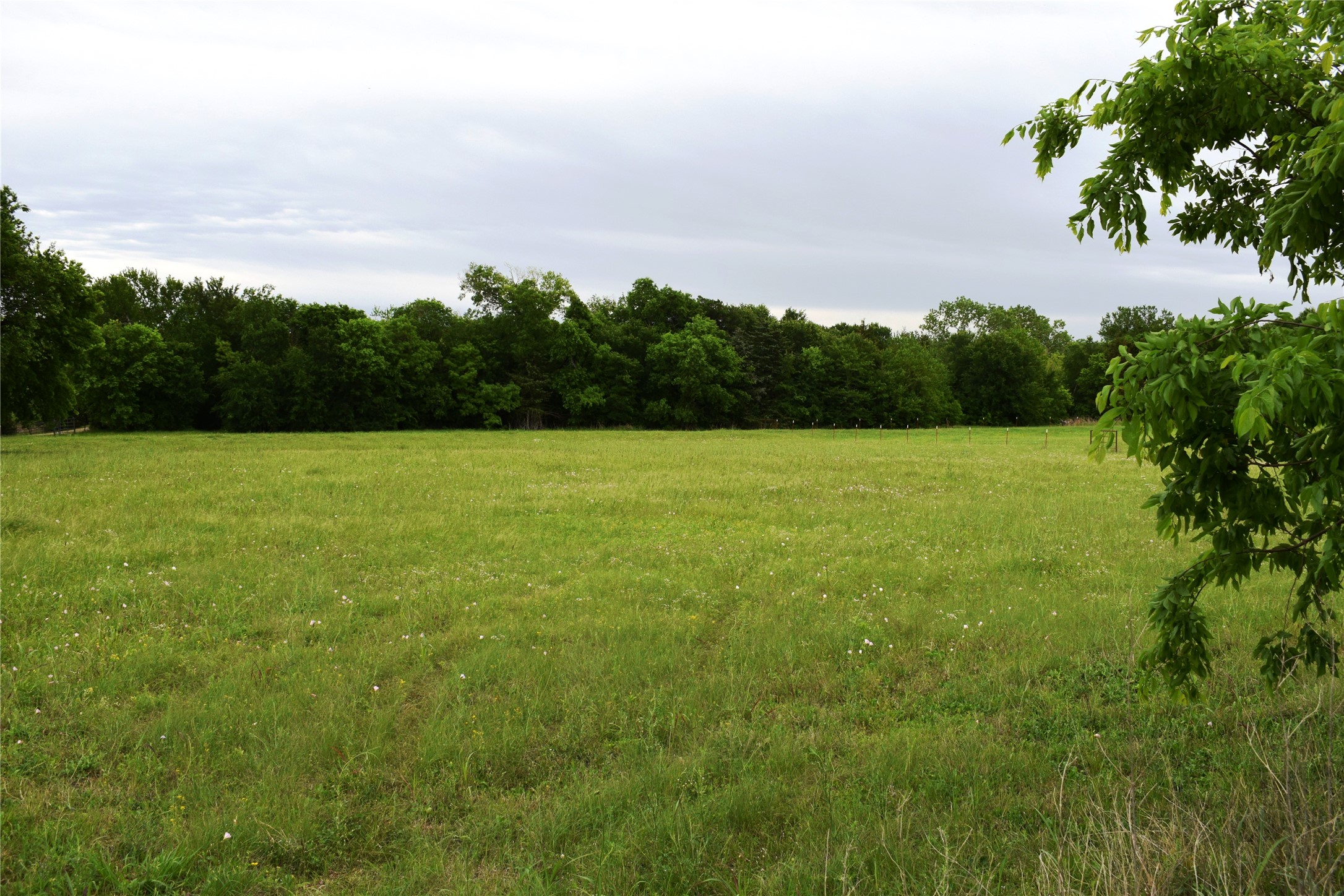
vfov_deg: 36.9
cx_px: 672
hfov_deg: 53.1
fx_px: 1344
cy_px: 448
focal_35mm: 36
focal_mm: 24
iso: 320
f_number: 8
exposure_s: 1/250
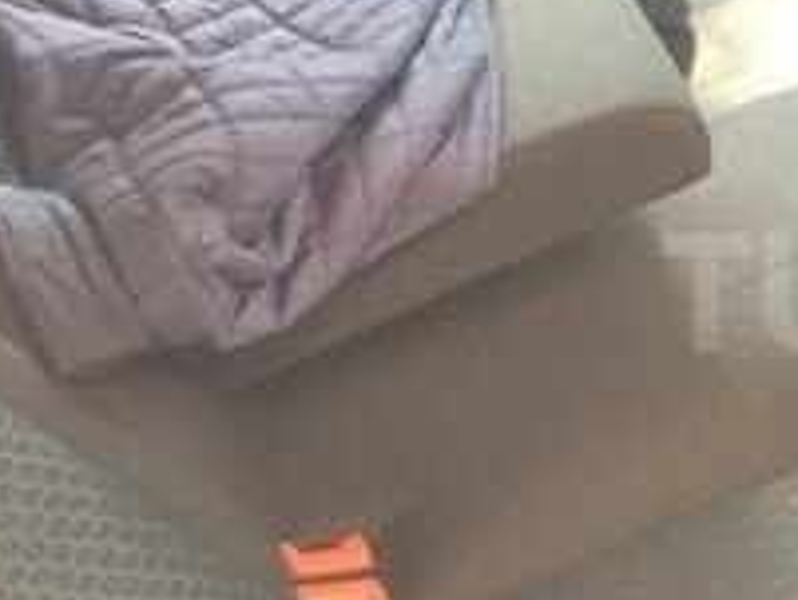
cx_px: 1068
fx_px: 2191
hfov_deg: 19.0
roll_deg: -6.0
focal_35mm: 95
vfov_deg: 15.6
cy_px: 292
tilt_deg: -40.5
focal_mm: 4.15
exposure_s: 1/33
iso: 100
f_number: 2.2
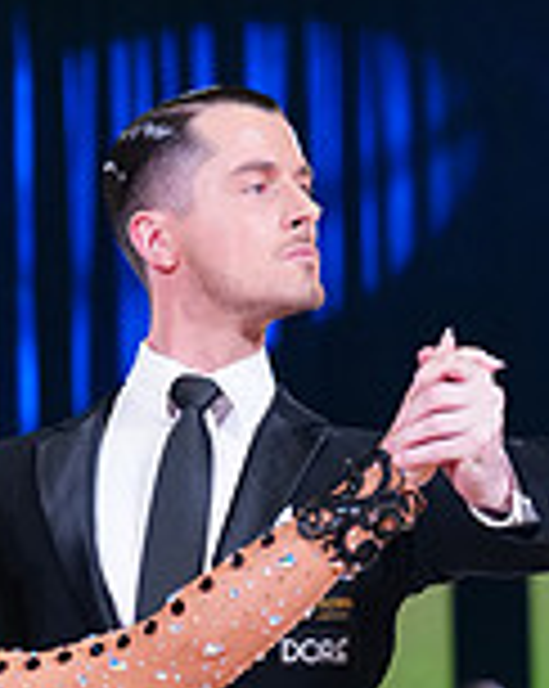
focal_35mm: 249
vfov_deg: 7.6
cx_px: 124
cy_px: 1003
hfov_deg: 6.2
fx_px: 5067
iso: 2000
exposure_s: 1/400
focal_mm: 70
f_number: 2.8
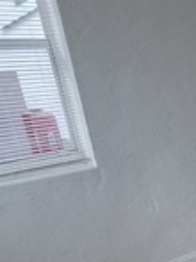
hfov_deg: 17.5
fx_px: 446
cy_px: 238
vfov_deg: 31.2
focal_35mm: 59
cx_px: 394
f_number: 1.9
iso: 160
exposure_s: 1/120
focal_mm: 2.2
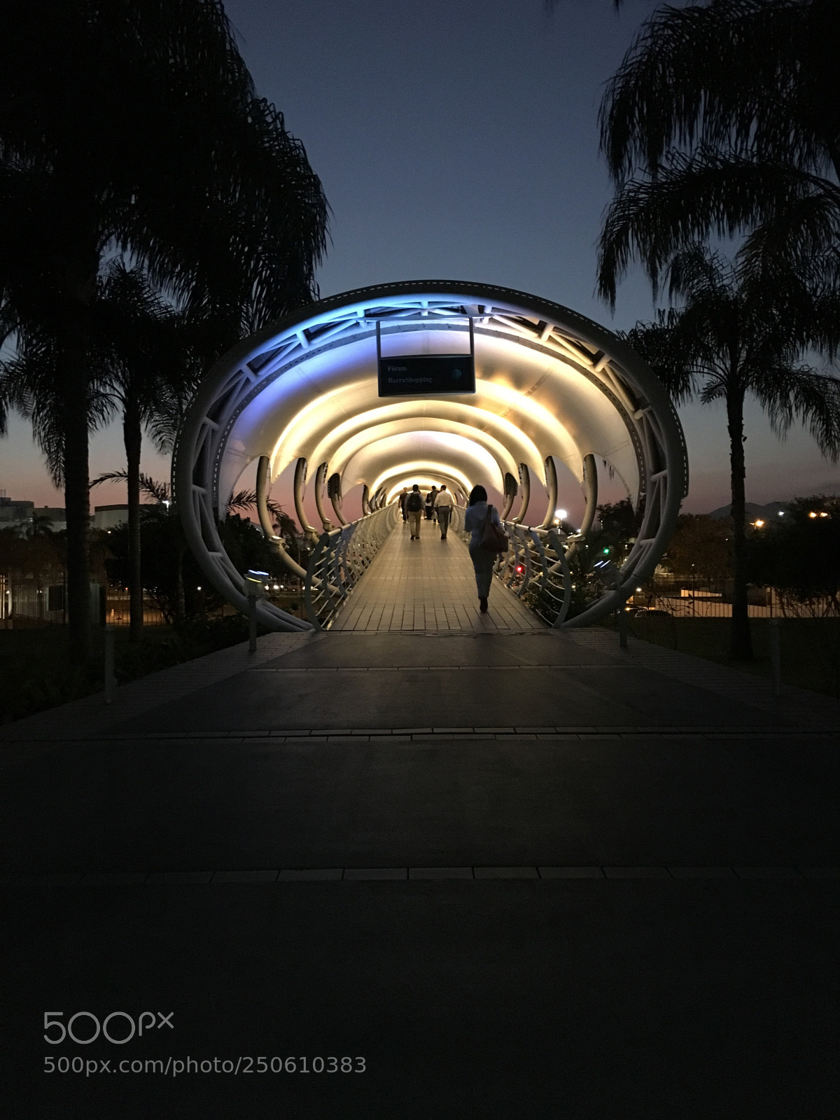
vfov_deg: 61.7
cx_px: 420
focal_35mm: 29
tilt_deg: +1.2
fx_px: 938
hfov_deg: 48.2
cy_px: 560
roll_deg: +1.1
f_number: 2.2
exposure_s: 1/15
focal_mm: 4.15
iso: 500
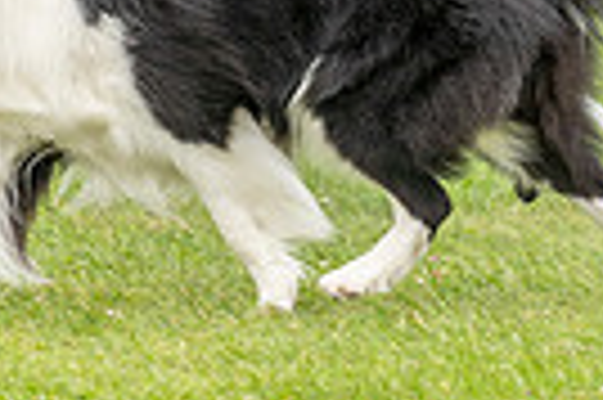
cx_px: -9
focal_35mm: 712
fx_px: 11911
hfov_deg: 2.9
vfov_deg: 1.9
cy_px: -389
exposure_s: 1/800
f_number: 5
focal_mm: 164
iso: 400
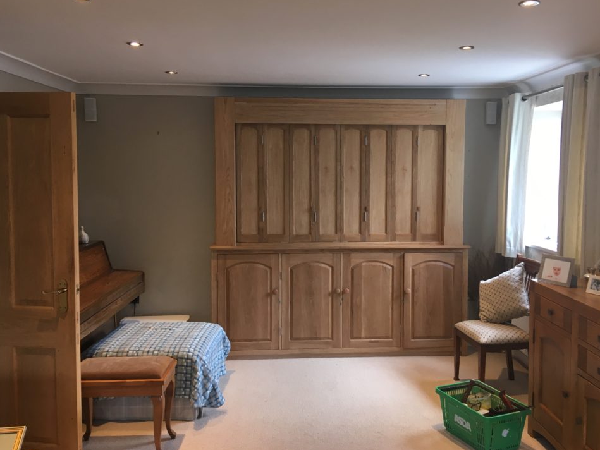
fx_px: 572
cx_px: 326
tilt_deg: -4.1
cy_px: 209
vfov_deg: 42.9
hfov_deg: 55.3
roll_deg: +0.8
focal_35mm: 33
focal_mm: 4.15
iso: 64
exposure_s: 1/33
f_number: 2.2
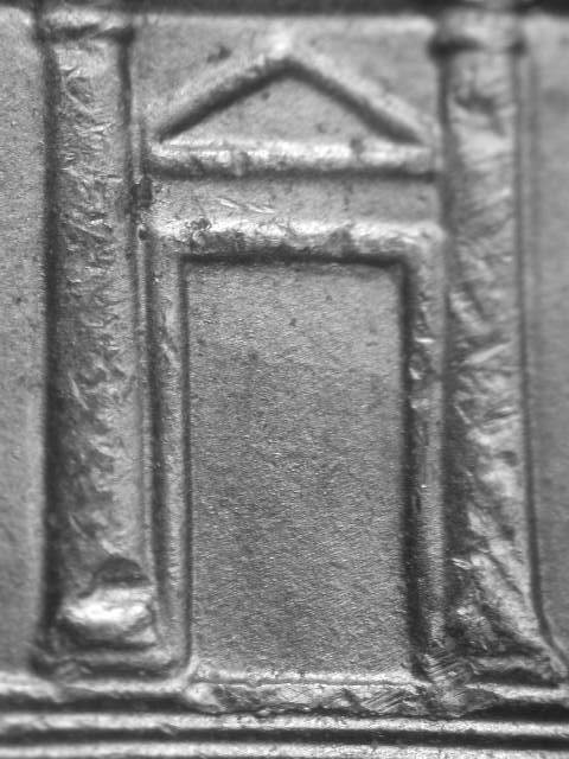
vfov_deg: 14.9
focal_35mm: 132
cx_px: 284
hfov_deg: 11.2
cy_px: 380
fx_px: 2893
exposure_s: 1/19
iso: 100
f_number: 4.6
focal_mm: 27.3
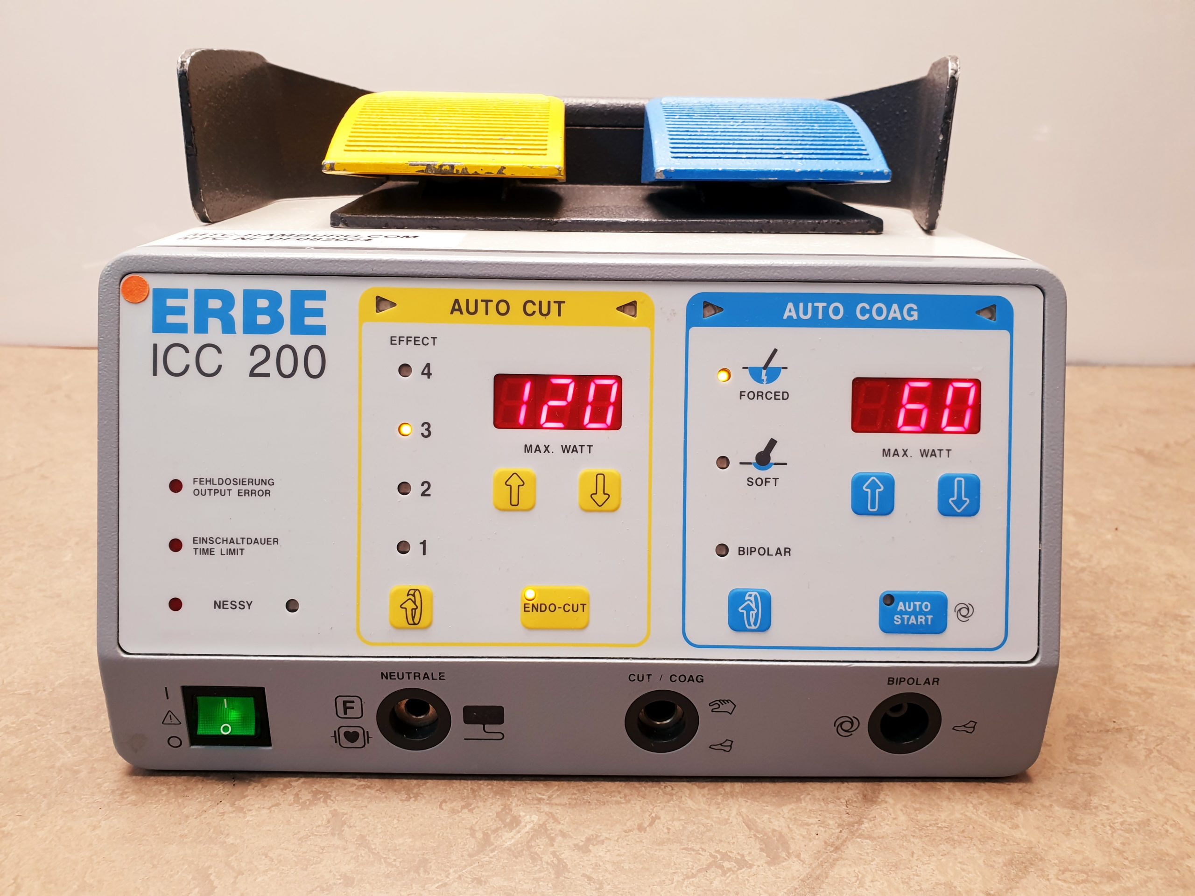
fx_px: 898
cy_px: 448
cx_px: 598
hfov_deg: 67.3
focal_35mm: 26
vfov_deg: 53.1
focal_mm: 4.3
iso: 80
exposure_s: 1/50
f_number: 2.4
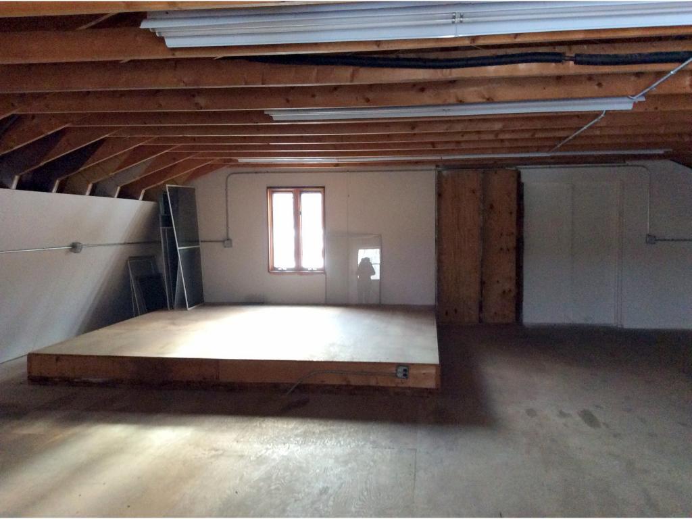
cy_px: 260
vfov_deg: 44.2
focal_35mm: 32
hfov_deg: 56.8
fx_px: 640
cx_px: 346
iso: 200
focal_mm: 3.3
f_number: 2.4
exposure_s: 1/24
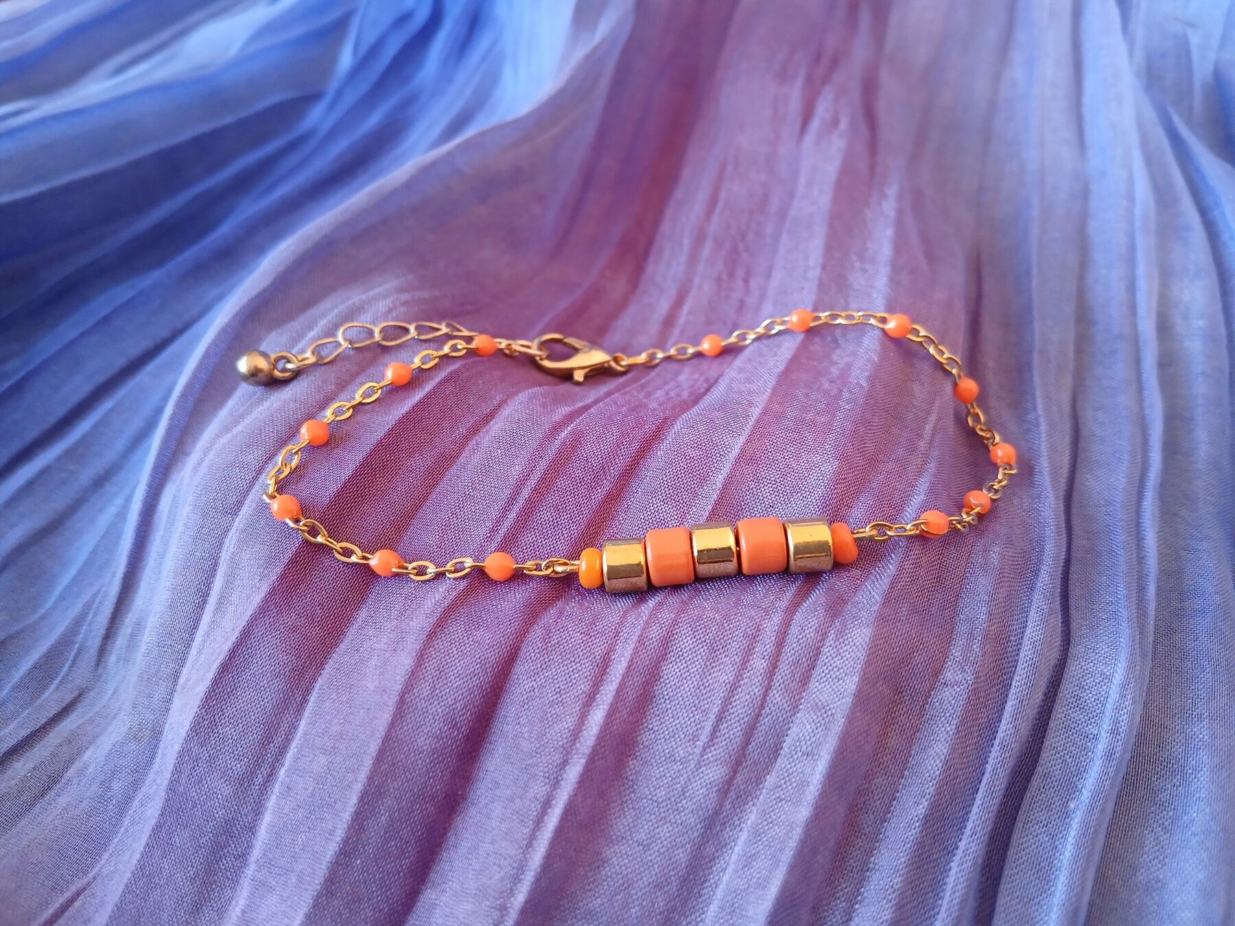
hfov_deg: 67.3
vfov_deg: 53.1
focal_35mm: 26
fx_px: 928
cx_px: 618
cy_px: 463
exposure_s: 1/50
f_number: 1.8
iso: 160
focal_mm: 3.98
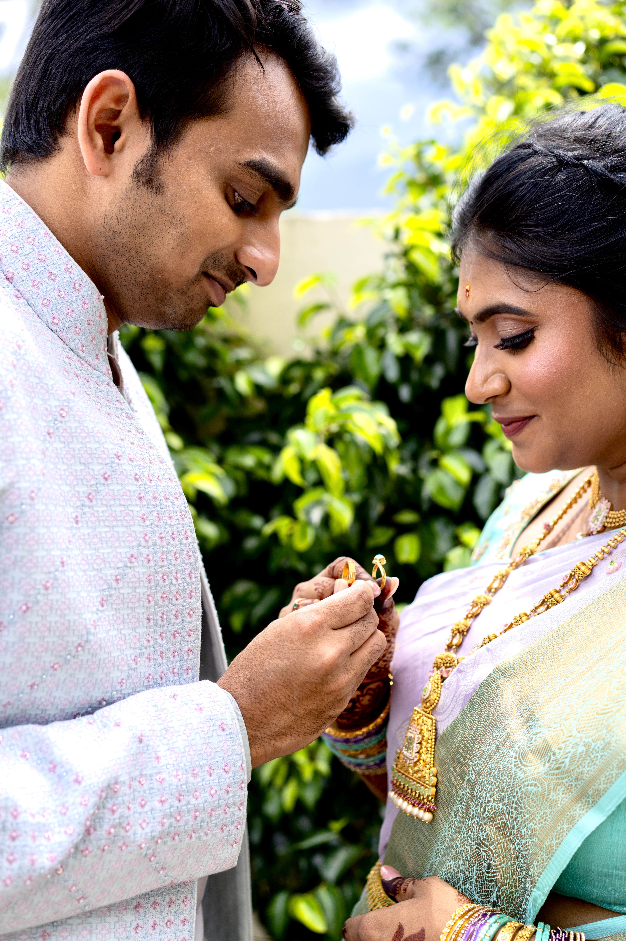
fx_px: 1436
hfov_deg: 24.6
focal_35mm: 55
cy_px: 470
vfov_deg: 36.3
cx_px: 313
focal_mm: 55
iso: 100
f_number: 3.5
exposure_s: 1/320
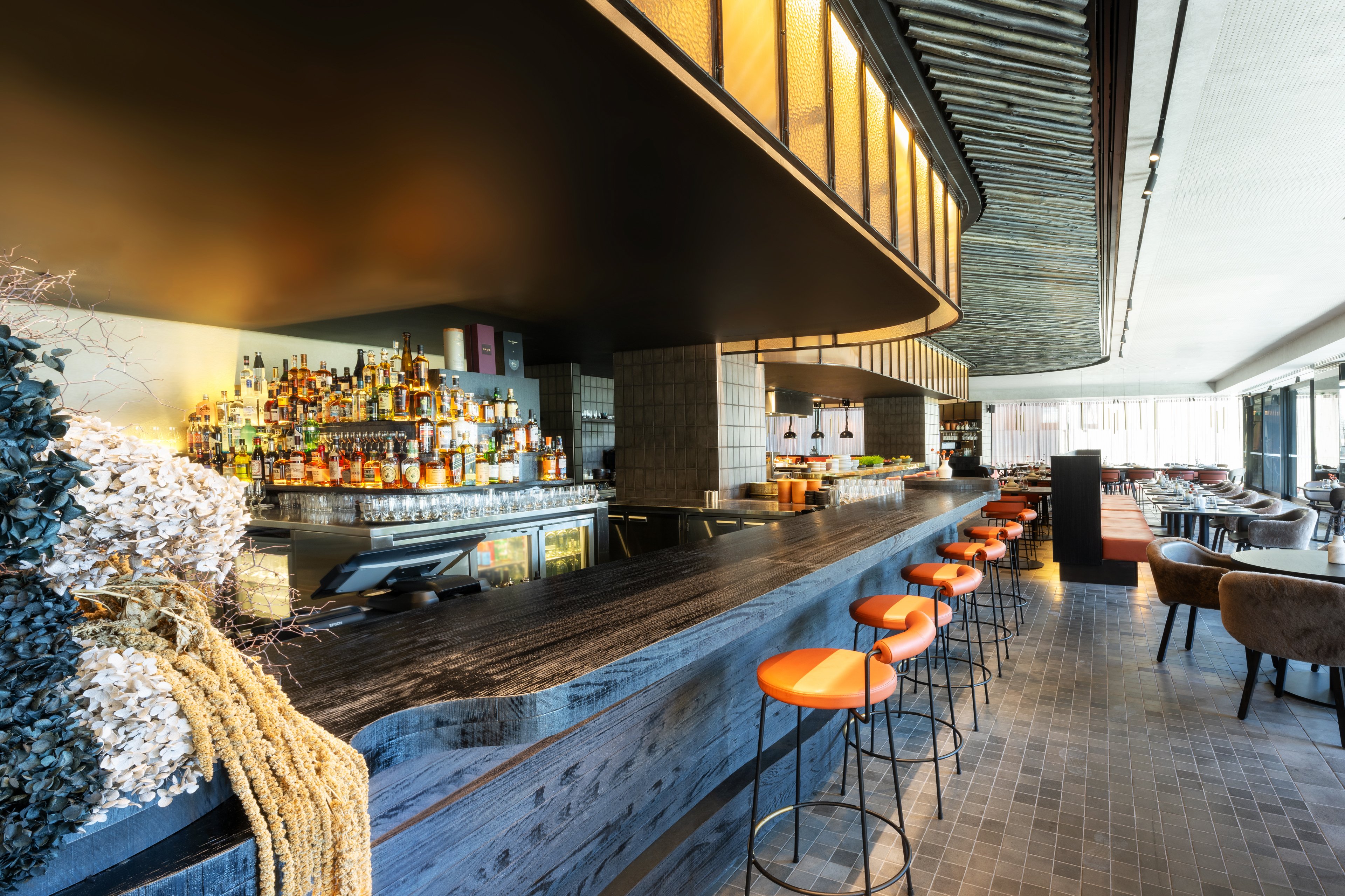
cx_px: 672
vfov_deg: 75.5
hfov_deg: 98.5
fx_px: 579
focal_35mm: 16
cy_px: 448
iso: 160
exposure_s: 1
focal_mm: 15.5
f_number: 14
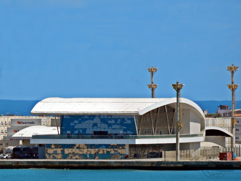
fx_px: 4699
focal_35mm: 675
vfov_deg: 2.2
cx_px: 120
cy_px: 90
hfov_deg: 2.9
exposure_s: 1/1000
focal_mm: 120
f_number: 5.8
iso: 125
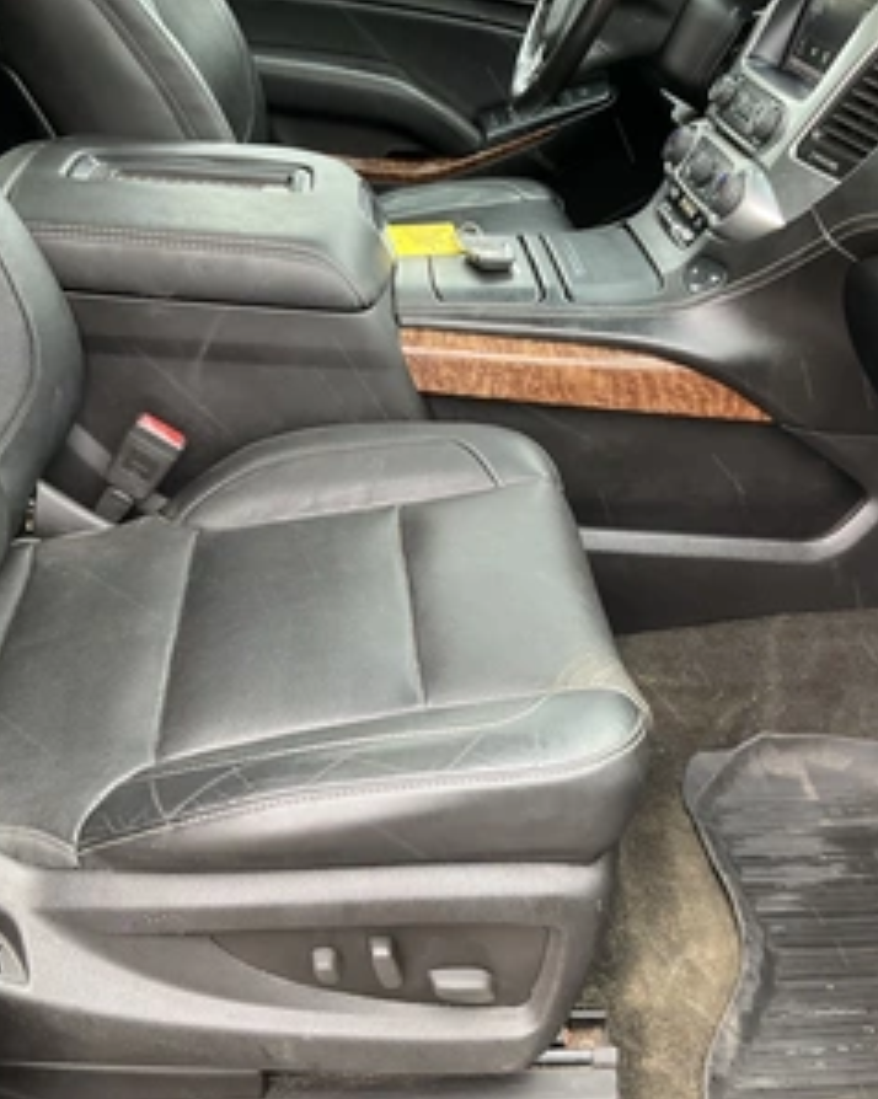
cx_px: 476
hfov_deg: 39.1
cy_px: 550
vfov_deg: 48.0
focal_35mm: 38
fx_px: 1236
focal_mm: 3
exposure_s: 1/84
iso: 64
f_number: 1.8
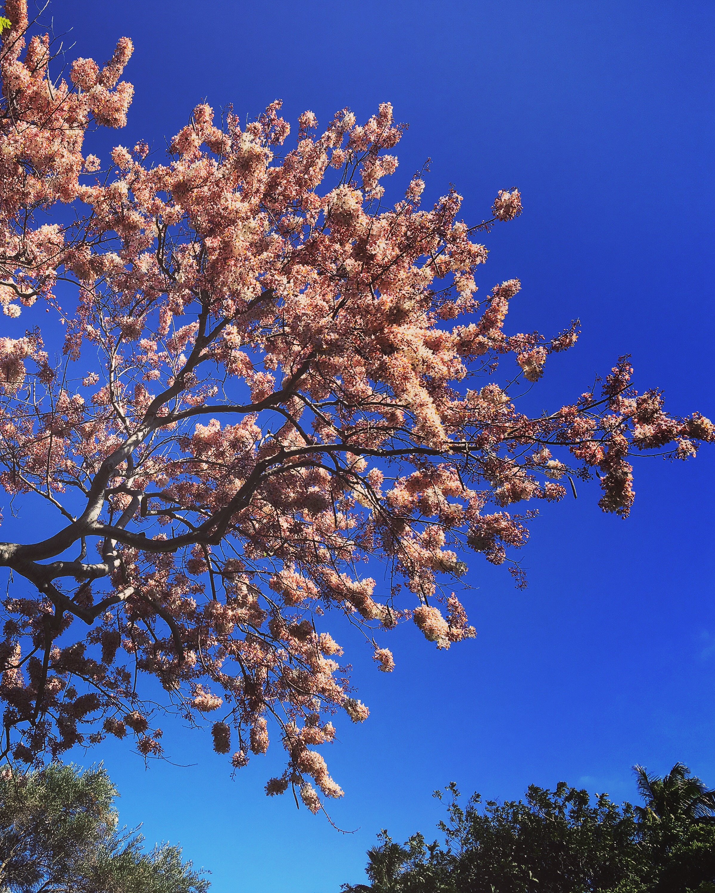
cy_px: 446
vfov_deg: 47.9
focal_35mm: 38
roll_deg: +3.3
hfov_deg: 38.0
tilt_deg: +39.3
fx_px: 1005
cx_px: 167
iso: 25
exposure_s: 1/1350
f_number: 2.2
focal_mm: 4.15
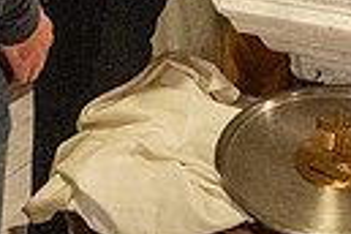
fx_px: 1053
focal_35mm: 108
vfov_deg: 11.6
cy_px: -208
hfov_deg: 18.6
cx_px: 321
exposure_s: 1/60
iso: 5000
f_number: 4.5
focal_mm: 24
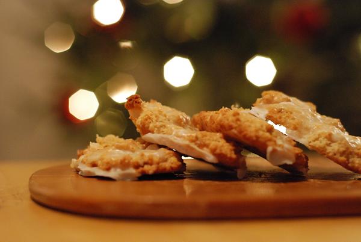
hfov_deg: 27.0
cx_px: 180
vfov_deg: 18.2
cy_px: 121
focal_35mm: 75
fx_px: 753
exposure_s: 1/30
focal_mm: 50
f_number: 2.8
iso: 1600
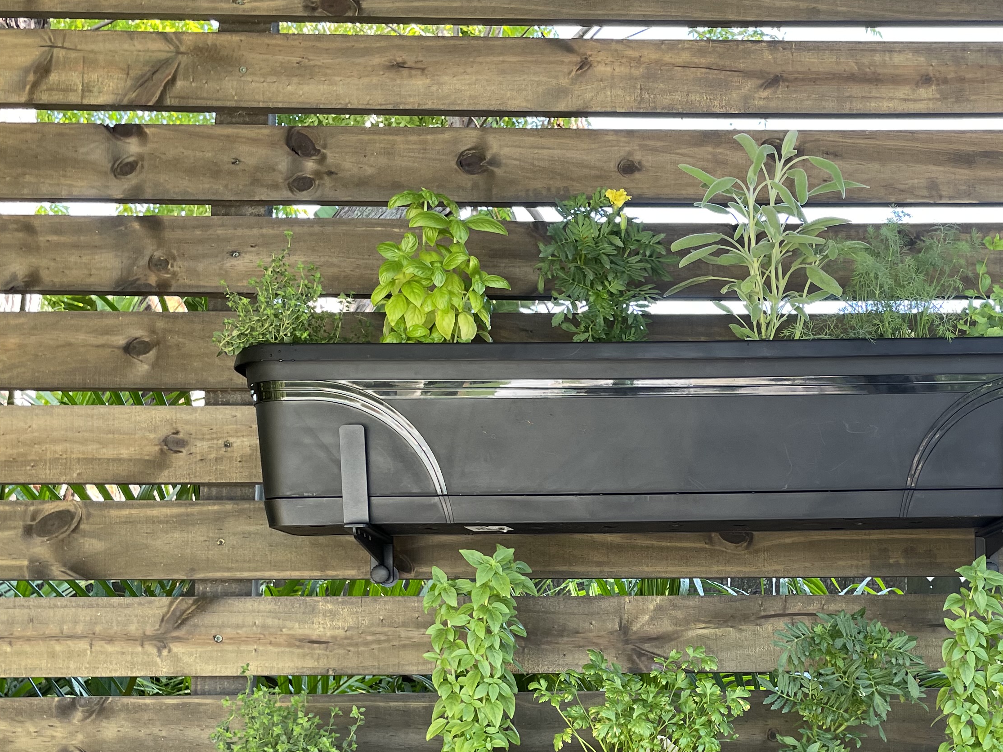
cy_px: 549
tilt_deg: +6.1
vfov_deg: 30.5
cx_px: 677
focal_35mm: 47
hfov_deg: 39.9
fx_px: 1362
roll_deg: -0.1
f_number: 1.6
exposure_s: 1/121
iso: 64
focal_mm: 4.2
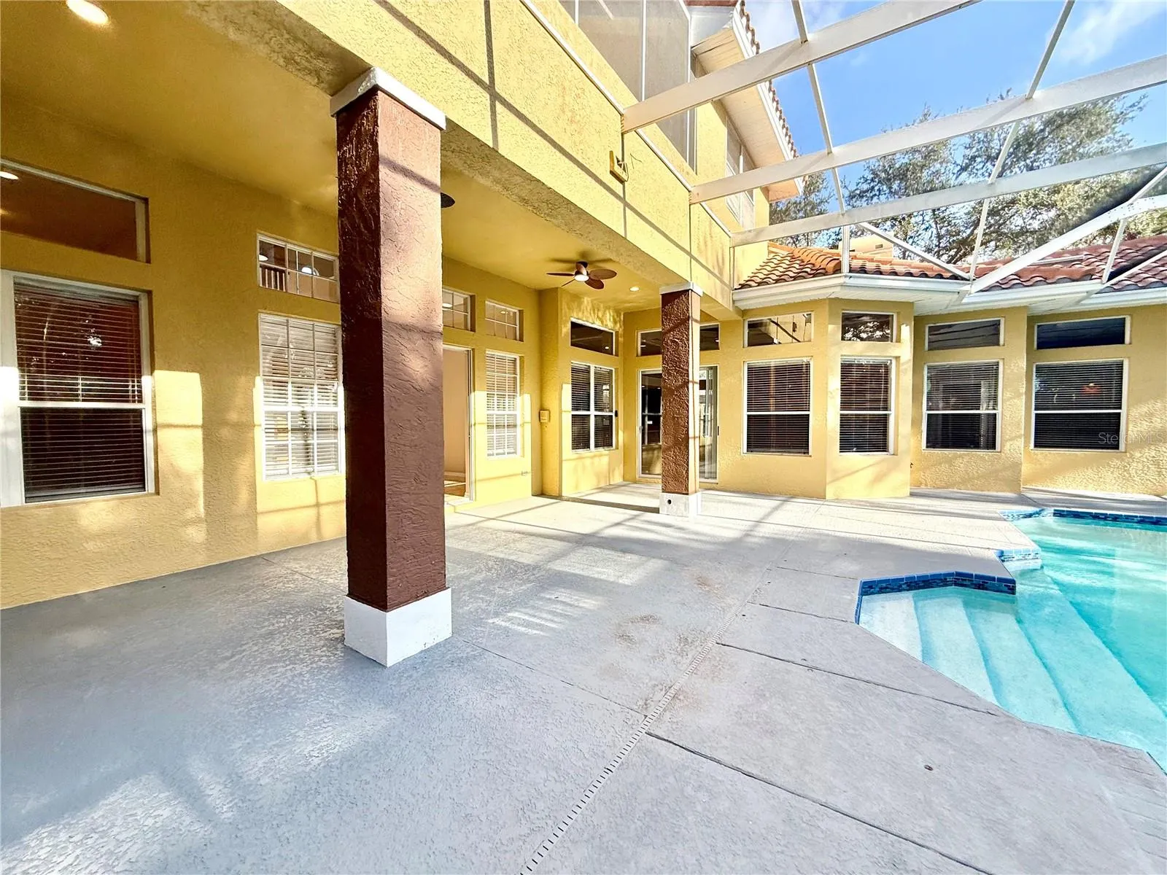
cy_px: 438
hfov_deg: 102.1
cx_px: 584
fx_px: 472
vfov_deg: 85.7
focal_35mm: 14
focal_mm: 2.22
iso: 64
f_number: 2.2
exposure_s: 1/390
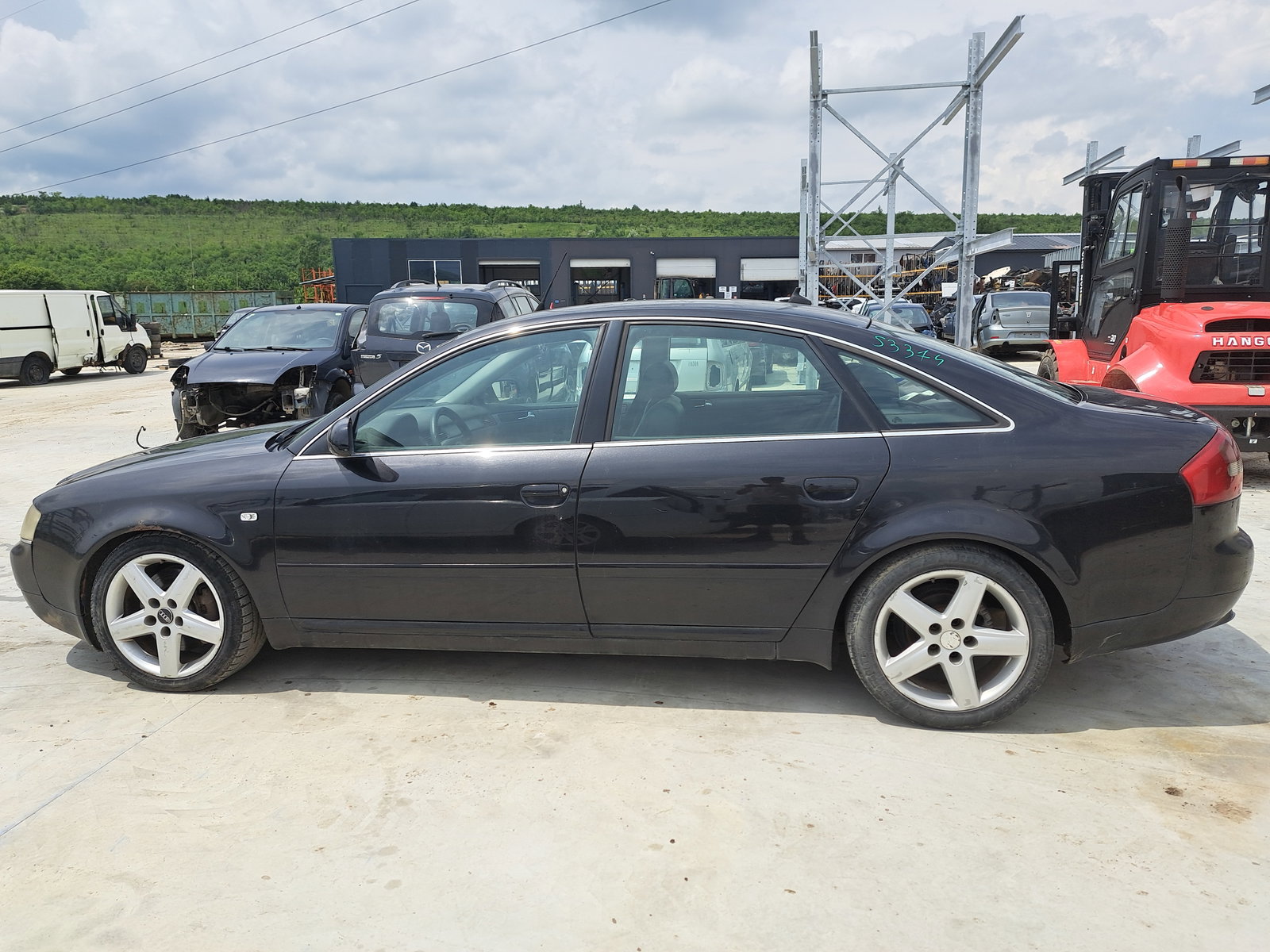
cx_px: 635
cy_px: 476
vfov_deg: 56.8
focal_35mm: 24
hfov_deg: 71.6
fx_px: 881
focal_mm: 5.23
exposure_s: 1/1361
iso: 50
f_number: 1.8
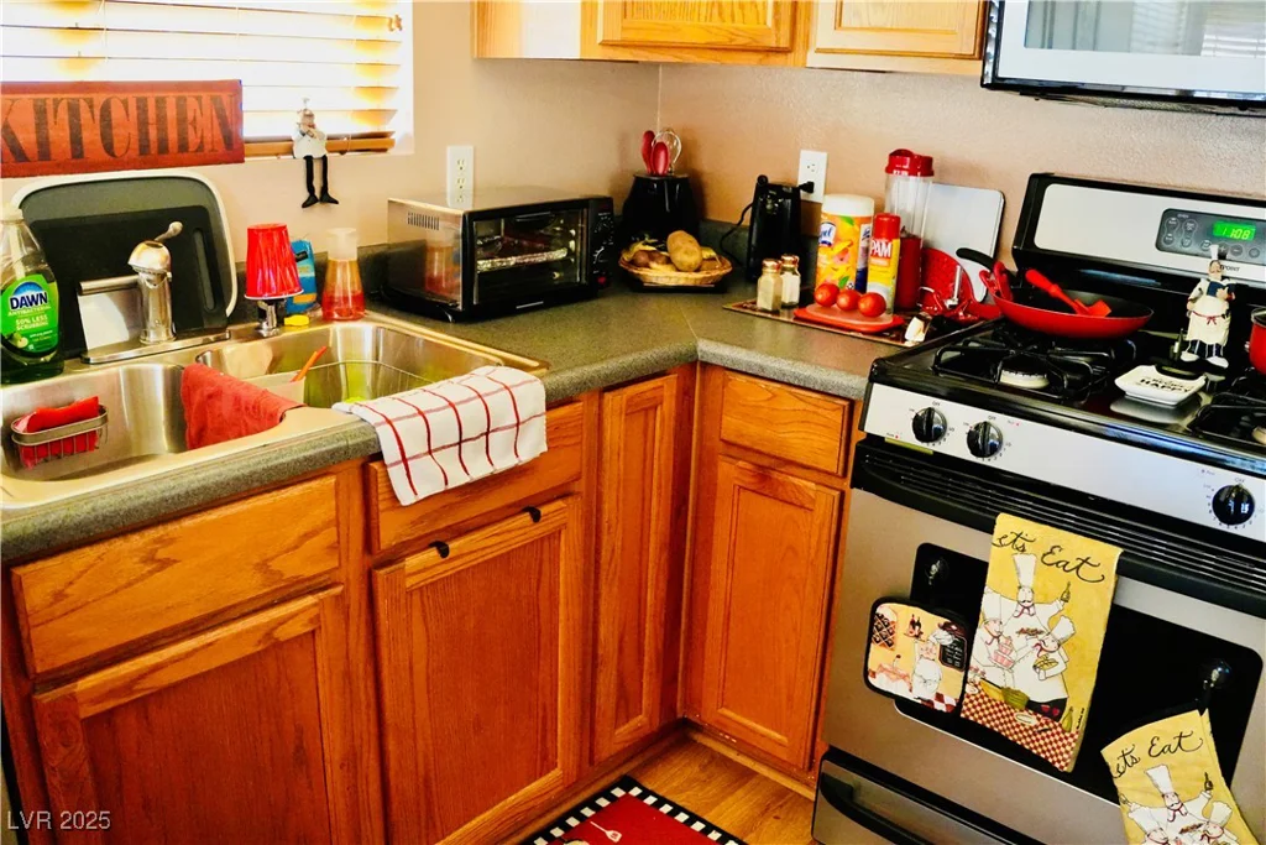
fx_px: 1045
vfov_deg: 44.0
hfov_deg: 62.4
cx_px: 633
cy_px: 422
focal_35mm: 30
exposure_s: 1/160
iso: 5000
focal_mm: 19.8
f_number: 2.8
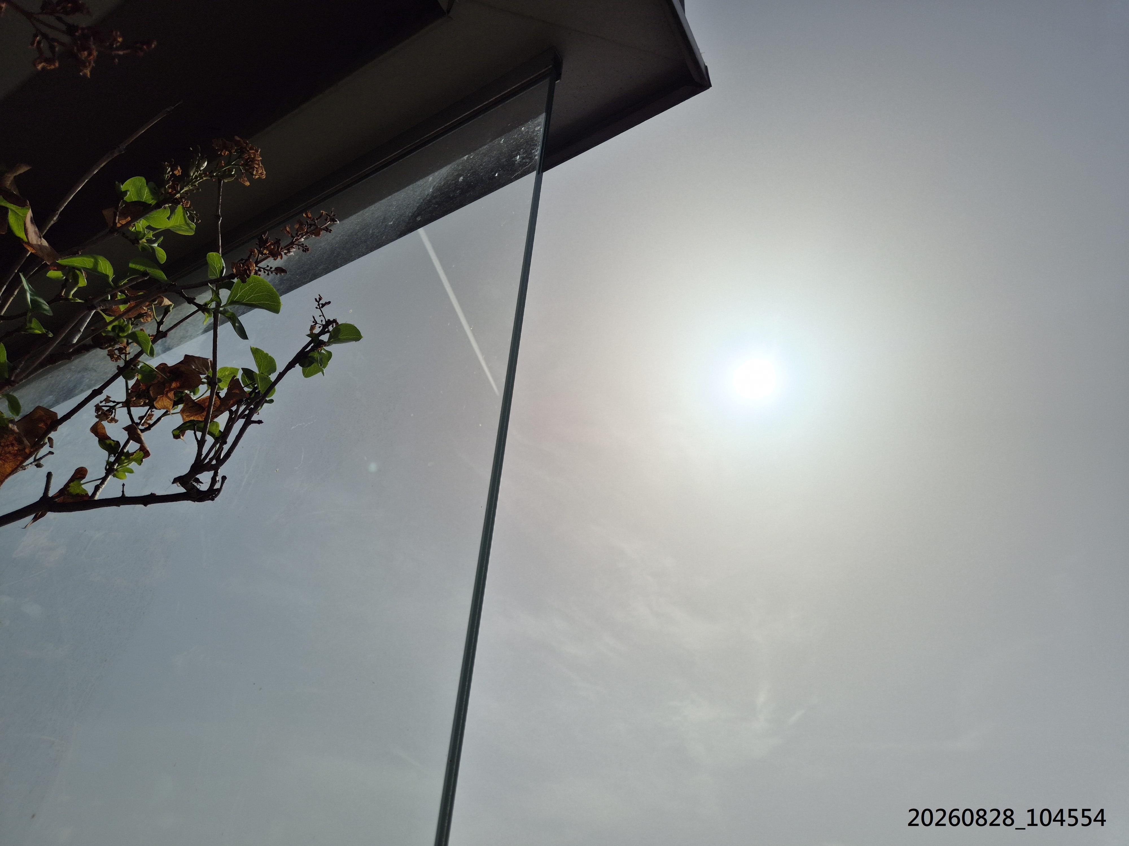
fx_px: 750
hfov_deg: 73.9
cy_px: 423
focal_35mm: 23
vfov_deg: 58.9
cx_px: 564
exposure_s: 1/22720
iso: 25
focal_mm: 5.4
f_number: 1.8
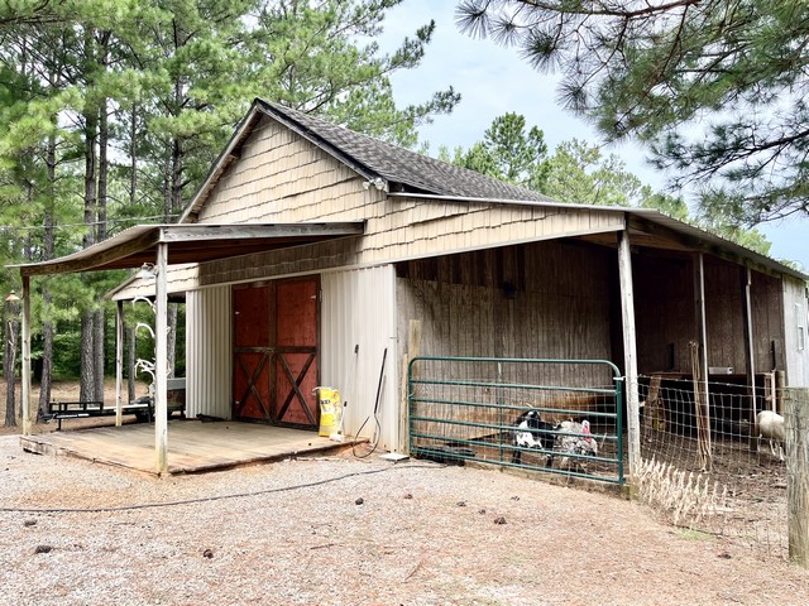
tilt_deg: +3.4
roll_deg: +1.1
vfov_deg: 53.1
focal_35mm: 26
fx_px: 608
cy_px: 303
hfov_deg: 67.3
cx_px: 404
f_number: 1.6
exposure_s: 1/1066
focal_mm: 5.1
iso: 50
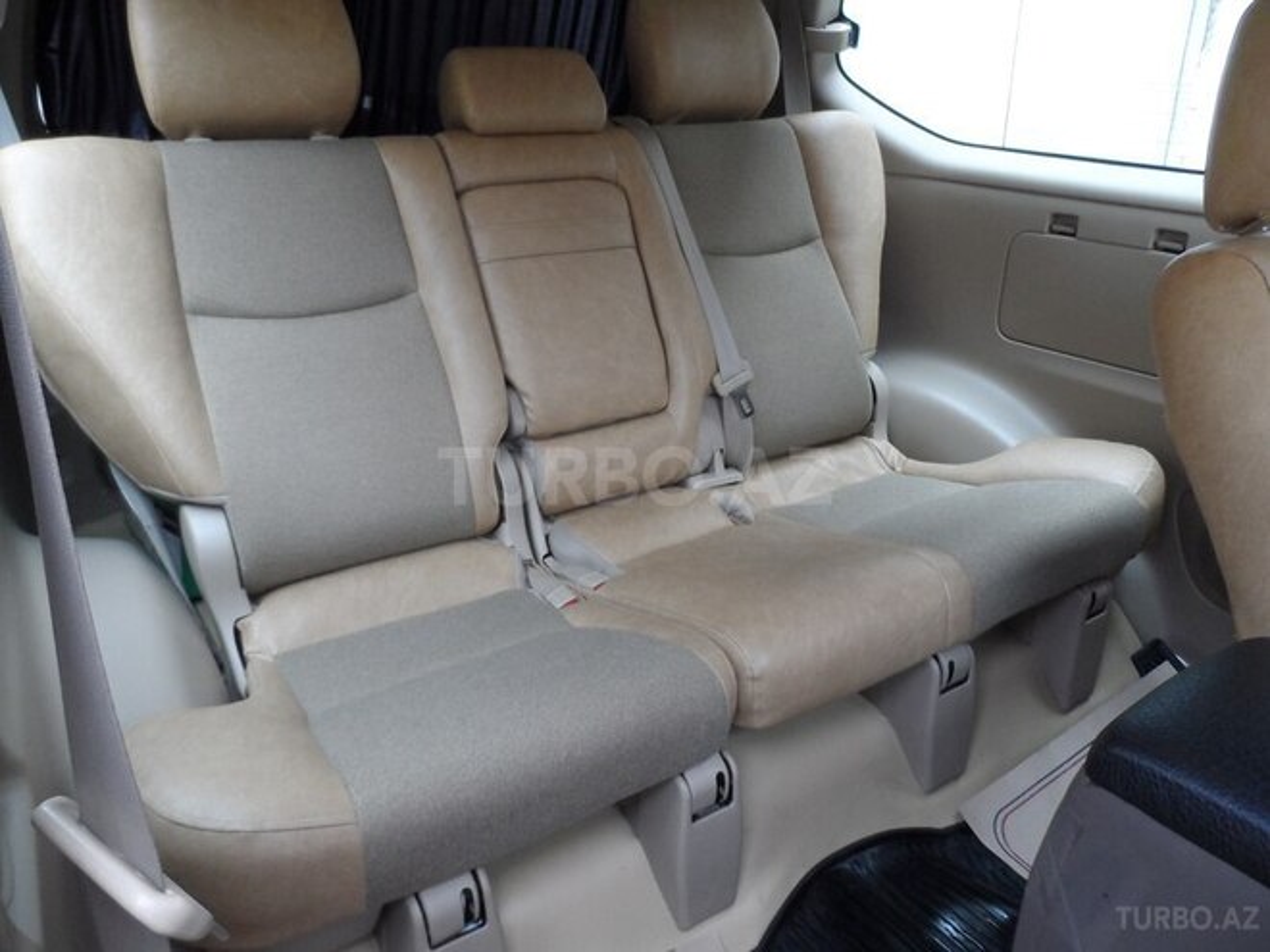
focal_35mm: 24
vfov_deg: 56.8
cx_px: 635
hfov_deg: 71.6
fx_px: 881
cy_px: 476
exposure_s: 1/30
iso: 240
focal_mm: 4
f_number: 3.2
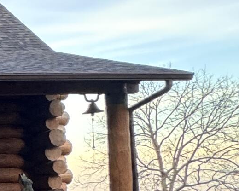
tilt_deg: +2.1
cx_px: -368
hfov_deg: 14.0
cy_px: 179
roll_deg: -0.3
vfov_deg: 19.0
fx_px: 559
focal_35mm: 79
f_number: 2.2
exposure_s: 1/99
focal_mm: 2.22
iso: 200
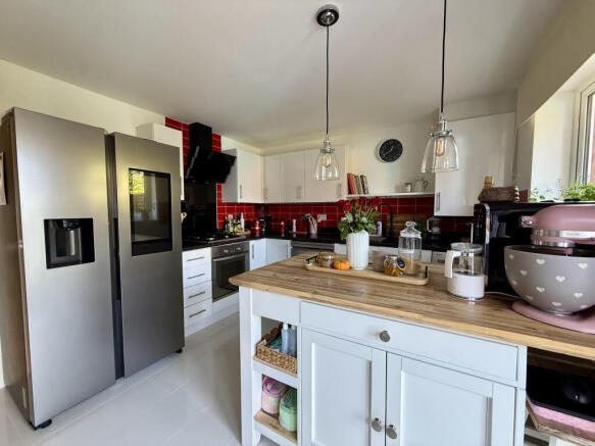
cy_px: 223
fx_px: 241
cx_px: 298
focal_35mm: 14
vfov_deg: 85.7
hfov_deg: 102.1
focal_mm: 2.22
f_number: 2.2
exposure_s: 1/94
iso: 320
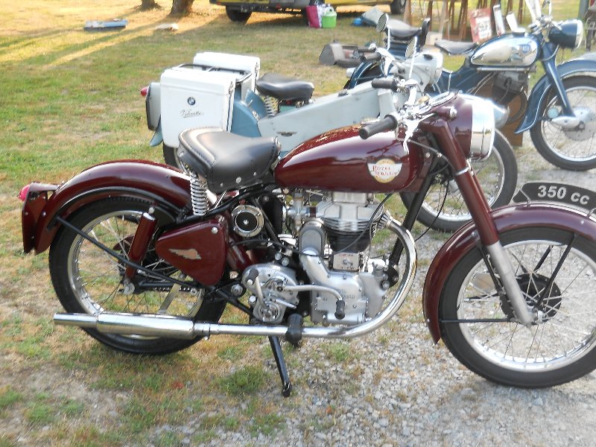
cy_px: 224
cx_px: 298
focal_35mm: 41
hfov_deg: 45.8
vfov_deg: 35.1
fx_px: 706
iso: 80
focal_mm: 6.72
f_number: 3.1
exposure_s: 1/50
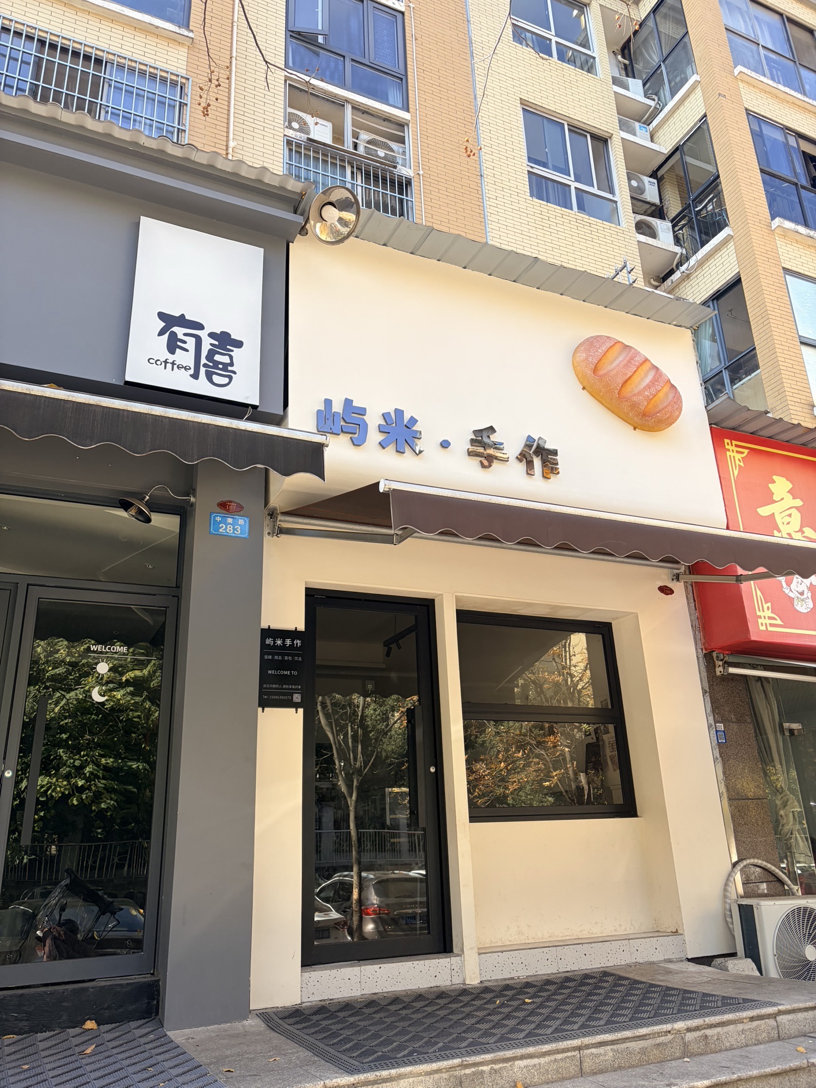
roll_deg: +2.7
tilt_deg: +21.5
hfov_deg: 53.1
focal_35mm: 26
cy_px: 544
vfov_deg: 67.3
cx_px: 408
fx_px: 817
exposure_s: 1/482
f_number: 1.6
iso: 50
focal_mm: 5.96
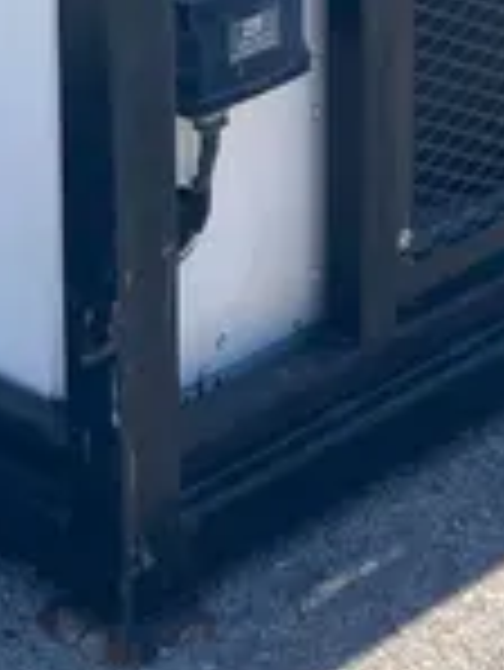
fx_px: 2675
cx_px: -22
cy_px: -245
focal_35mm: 138
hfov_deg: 10.7
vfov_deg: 13.7
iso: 20
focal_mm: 3.99
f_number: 1.8
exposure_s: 1/1600
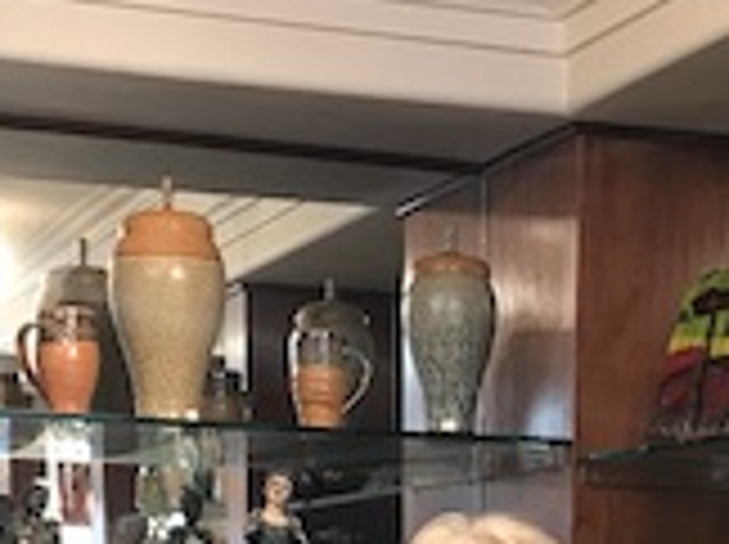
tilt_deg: -8.2
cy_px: 922
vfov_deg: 13.1
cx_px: 500
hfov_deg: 18.9
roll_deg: -0.8
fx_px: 2187
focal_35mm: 104
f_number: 1.8
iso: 40
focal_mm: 3.99
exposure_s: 1/17
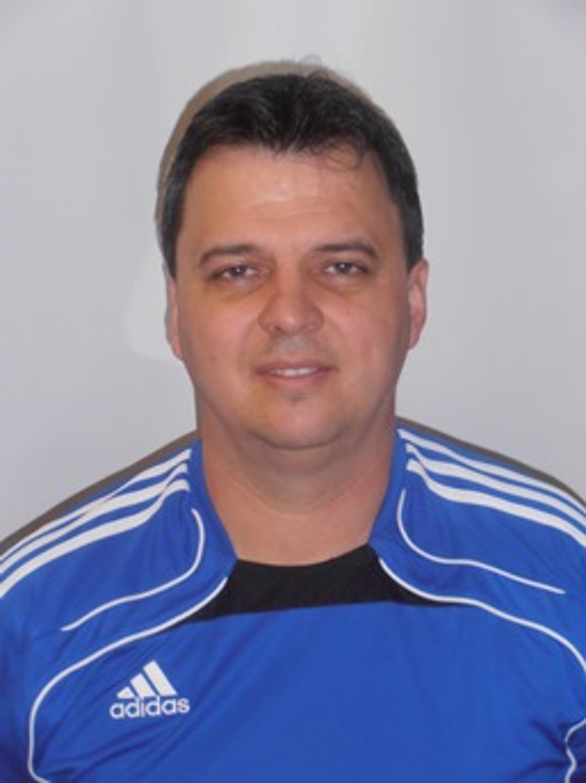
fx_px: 2507
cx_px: 293
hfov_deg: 13.3
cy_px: 392
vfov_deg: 17.7
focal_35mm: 111
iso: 320
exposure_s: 1/80
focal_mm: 19.64
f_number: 5.5
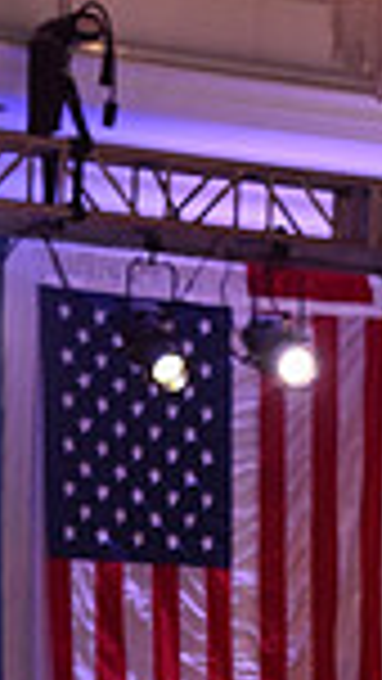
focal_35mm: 314
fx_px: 5651
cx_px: 290
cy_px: 1220
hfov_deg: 3.9
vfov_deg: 6.7
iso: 2500
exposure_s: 1/320
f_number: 6.3
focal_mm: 78
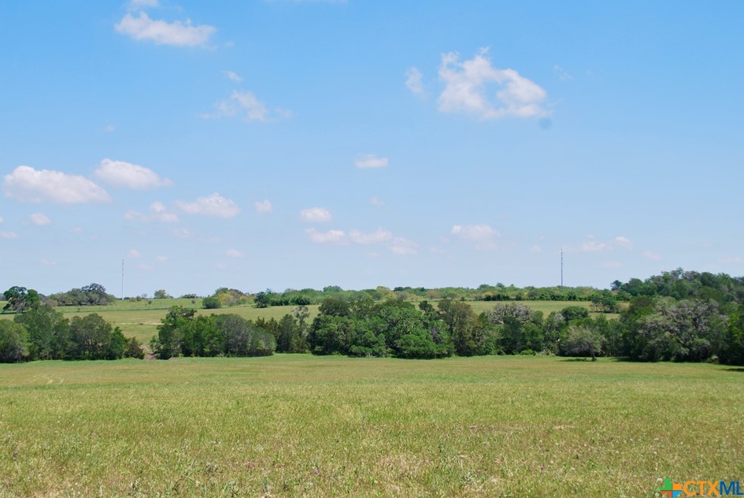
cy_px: 232
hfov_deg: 36.2
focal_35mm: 55
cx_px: 347
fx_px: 1138
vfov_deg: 24.7
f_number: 8
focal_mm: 32
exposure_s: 1/250
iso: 100
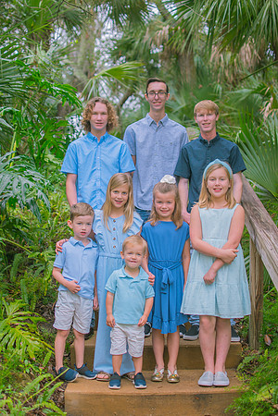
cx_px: 139
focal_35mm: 52
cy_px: 208
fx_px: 602
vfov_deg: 38.2
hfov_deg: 26.0
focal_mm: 35
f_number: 2.2
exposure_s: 1/400
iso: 100
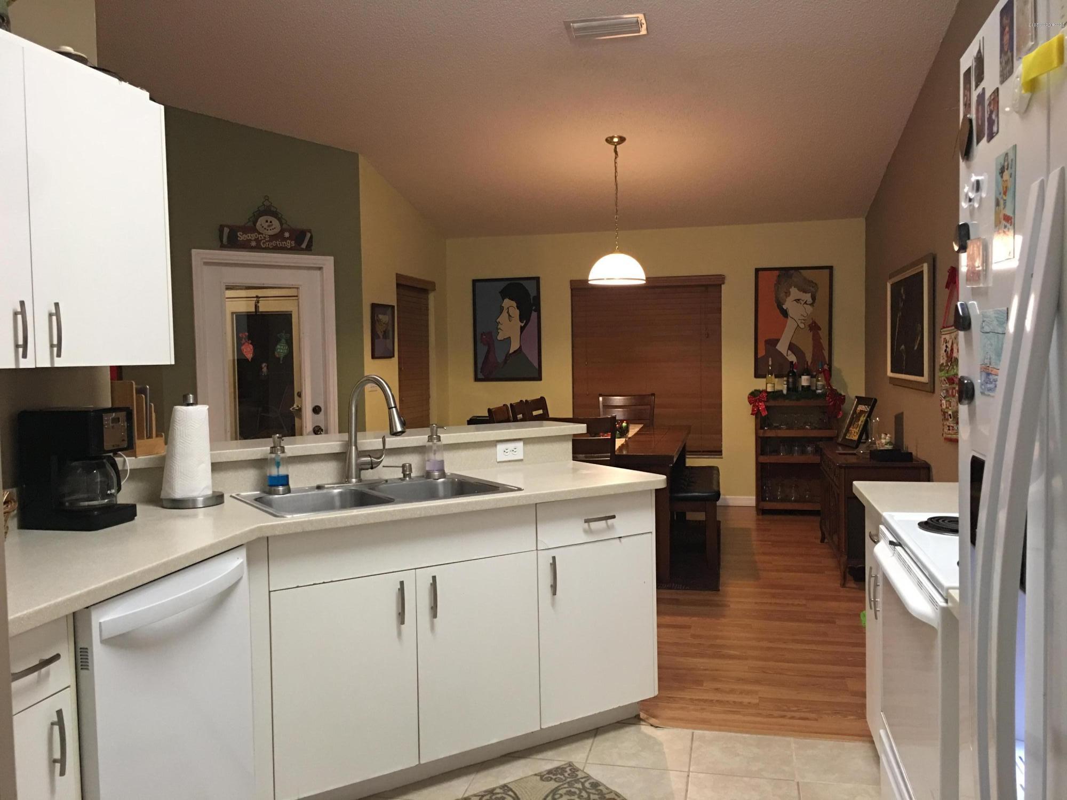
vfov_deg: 48.2
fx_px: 894
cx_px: 534
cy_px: 400
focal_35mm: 29
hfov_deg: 61.7
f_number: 2.2
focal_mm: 4.15
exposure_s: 1/10
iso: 100
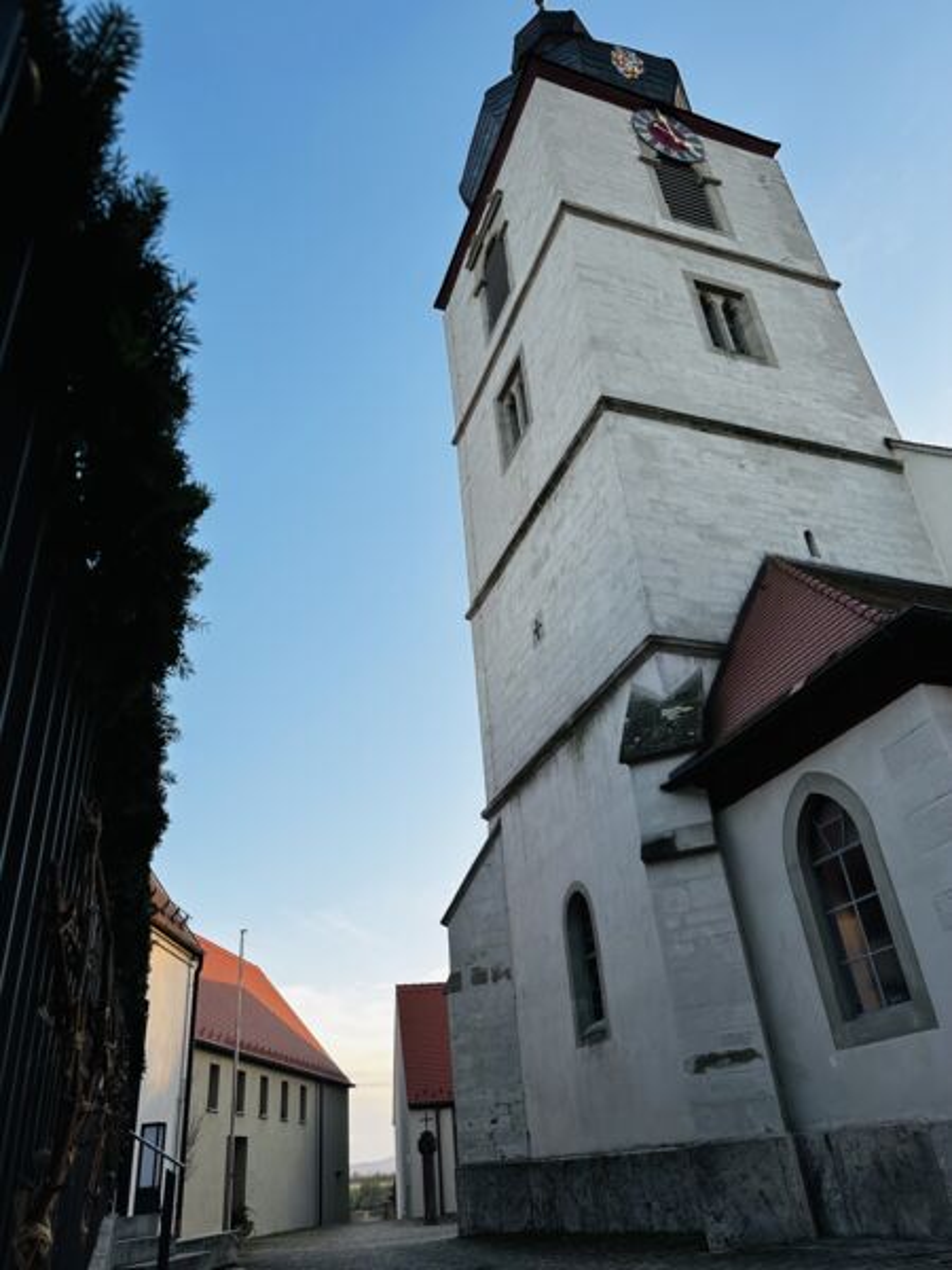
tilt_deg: +31.6
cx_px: 476
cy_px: 635
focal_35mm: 24
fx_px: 880
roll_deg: +4.5
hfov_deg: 56.8
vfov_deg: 71.6
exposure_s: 1/676
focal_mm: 6.86
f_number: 1.78
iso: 80
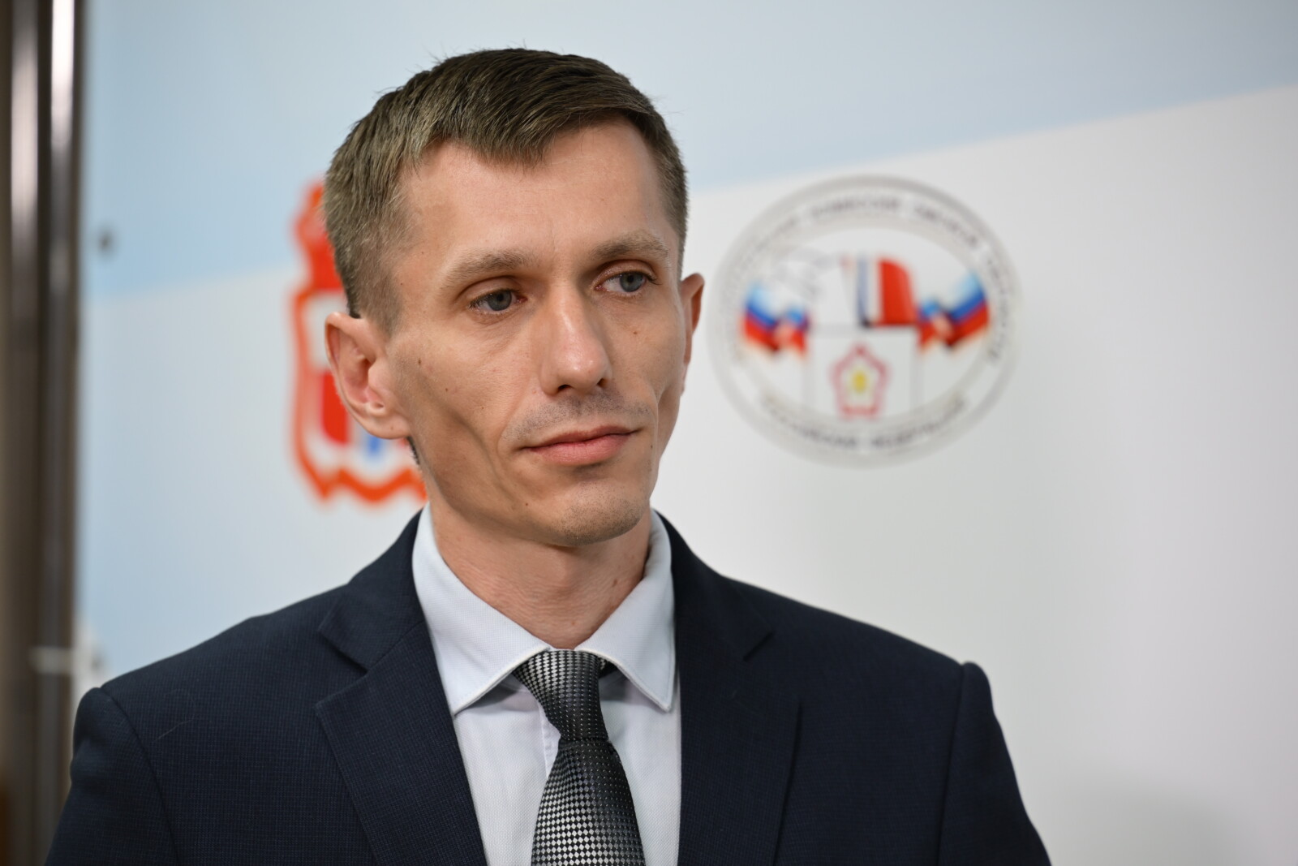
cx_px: 649
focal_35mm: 180
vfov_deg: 7.6
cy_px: 433
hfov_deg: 11.4
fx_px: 6490
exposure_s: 1/125
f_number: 4
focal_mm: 180
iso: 560
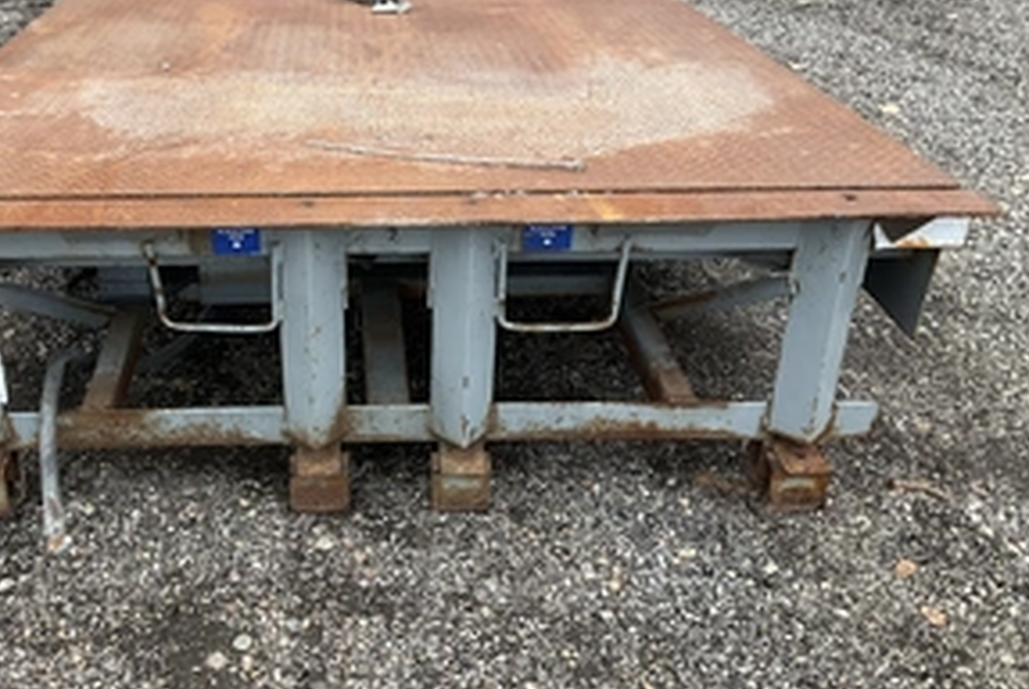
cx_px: 373
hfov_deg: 45.9
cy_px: 291
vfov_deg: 31.9
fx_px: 1202
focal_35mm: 42
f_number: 1.8
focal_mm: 3
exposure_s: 1/295
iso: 25
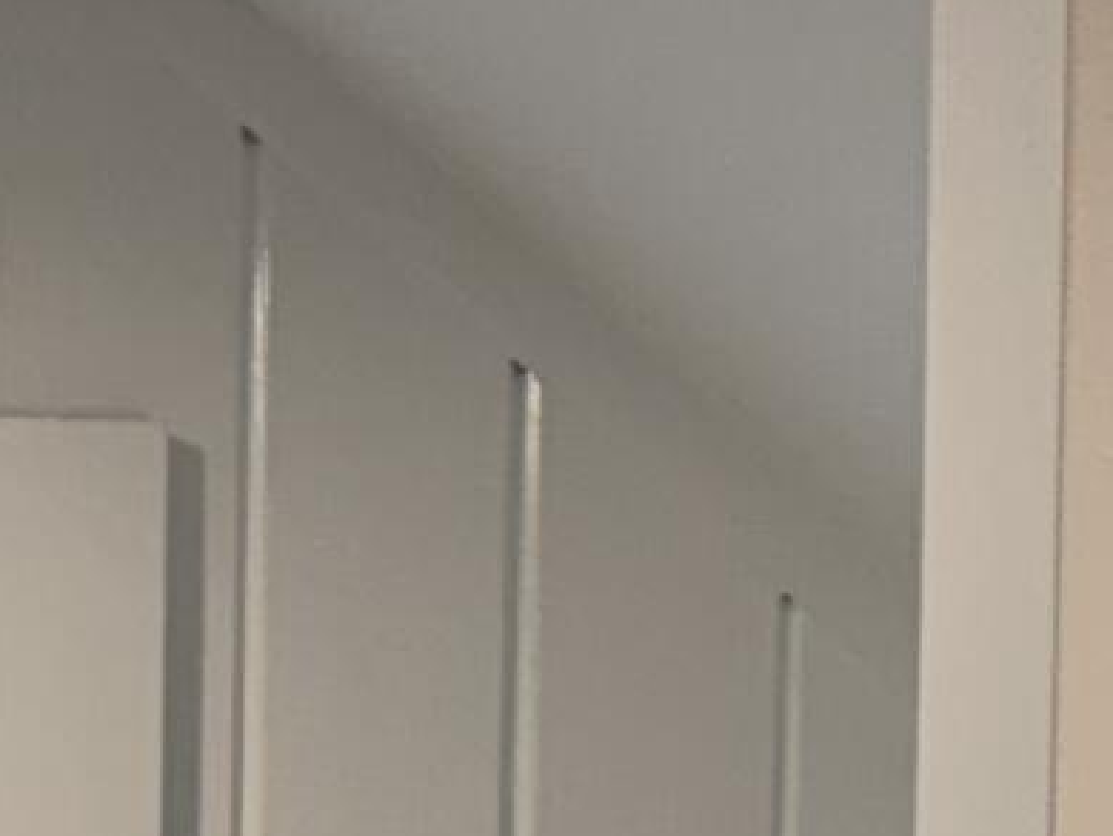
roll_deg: -0.8
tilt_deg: -6.1
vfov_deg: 6.8
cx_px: -291
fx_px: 6435
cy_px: 2308
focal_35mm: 200
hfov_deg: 9.7
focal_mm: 5.96
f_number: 1.6
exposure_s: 1/120
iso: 80
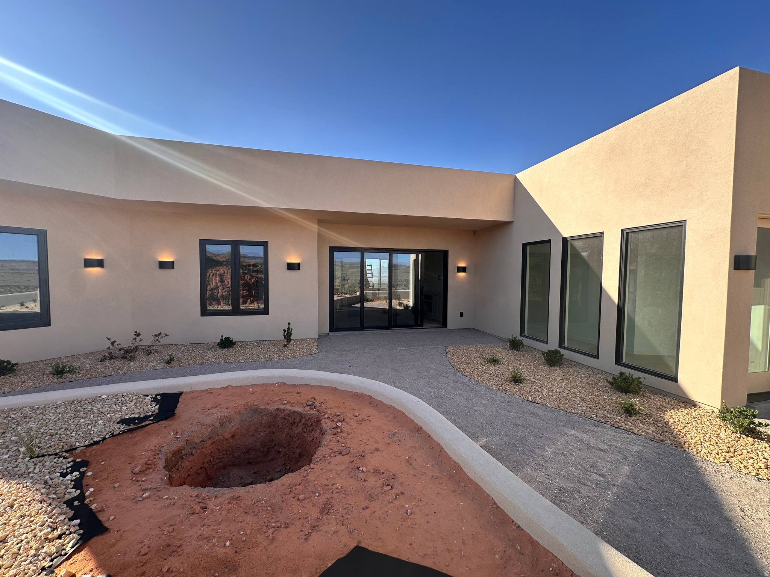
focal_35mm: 14
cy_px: 288
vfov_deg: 85.7
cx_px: 385
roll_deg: -0.8
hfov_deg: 102.1
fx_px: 311
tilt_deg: -2.0
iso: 40
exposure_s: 1/445
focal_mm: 2.22
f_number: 2.2
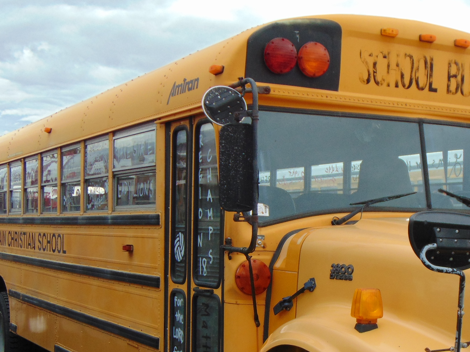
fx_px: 869
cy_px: 270
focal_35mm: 64
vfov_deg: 22.7
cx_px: 281
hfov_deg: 30.2
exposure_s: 1/400
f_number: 3.2
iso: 80
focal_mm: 6.3
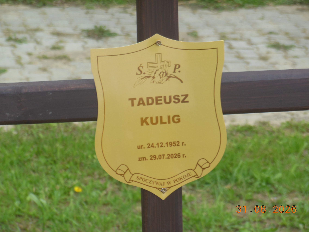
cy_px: 116
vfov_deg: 7.8
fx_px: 1705
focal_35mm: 191
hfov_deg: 10.4
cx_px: 154
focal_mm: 34
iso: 125
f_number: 5.6
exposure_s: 1/250
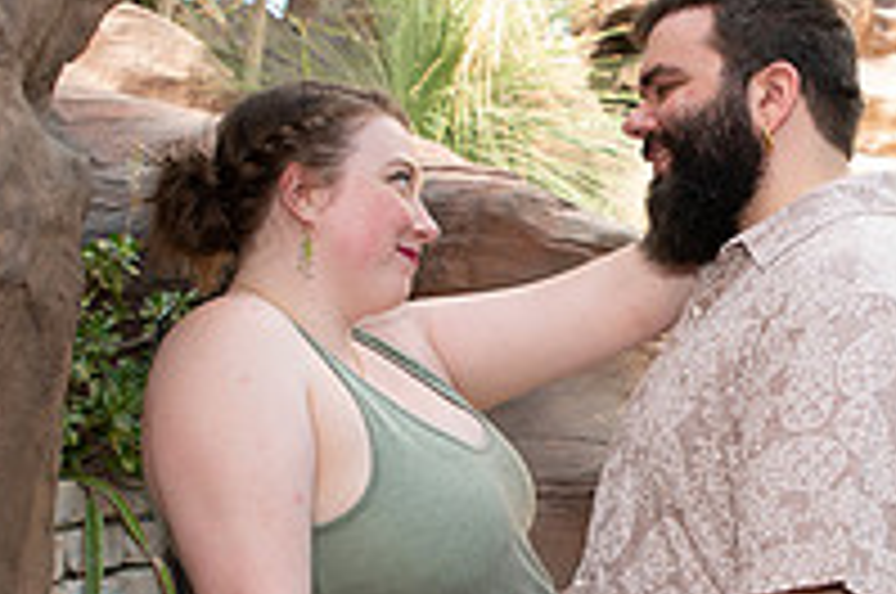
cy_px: 382
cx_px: 806
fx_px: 1739
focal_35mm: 70
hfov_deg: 27.8
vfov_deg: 19.3
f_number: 4.5
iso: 400
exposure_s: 1/200
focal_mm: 24
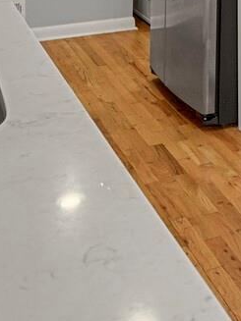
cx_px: 404
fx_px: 743
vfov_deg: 20.5
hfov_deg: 16.2
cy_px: -175
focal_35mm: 80
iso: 250
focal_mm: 17
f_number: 8
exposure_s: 2
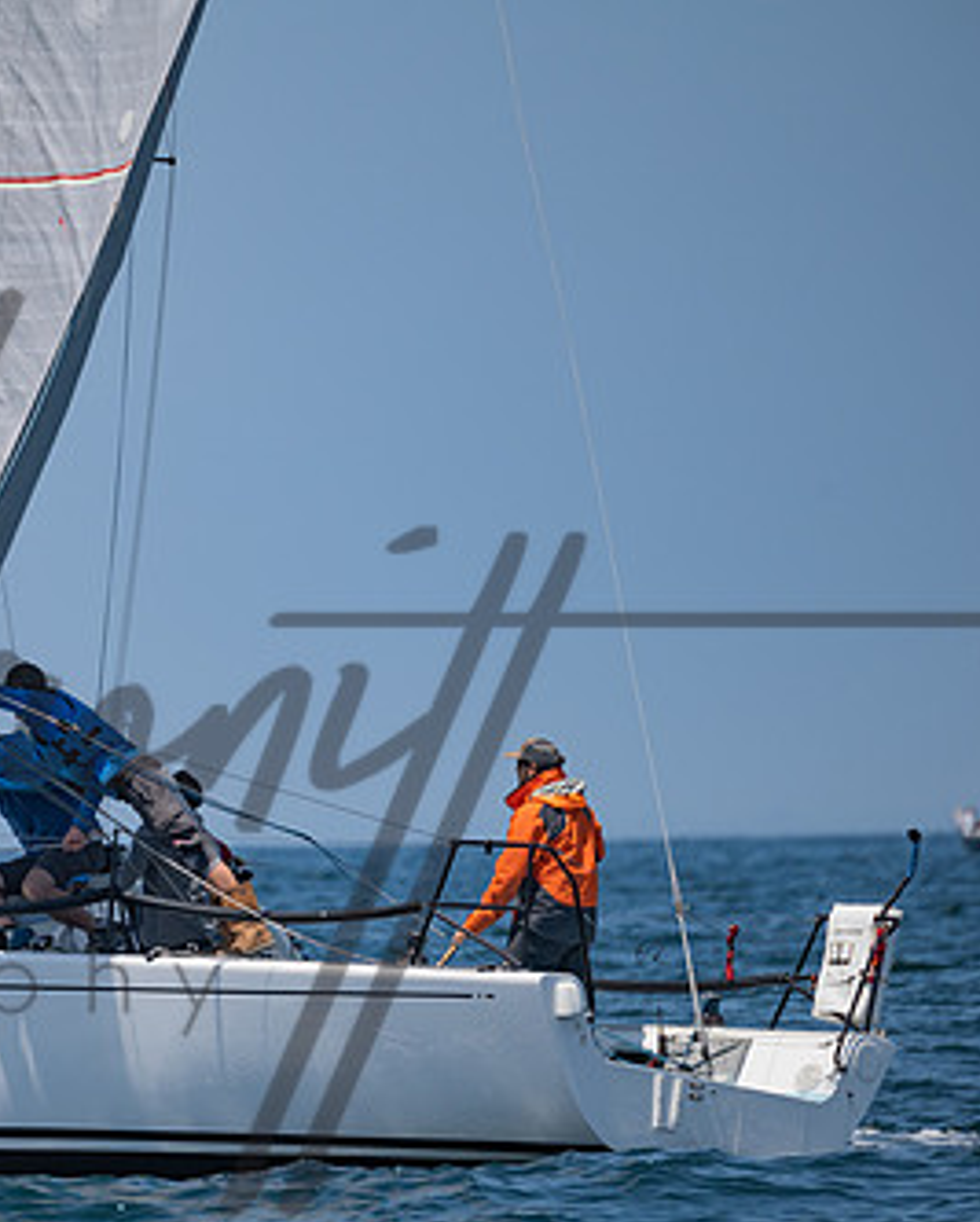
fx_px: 23063
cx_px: 59
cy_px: 706
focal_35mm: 637
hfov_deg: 2.4
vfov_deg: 3.0
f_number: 6.3
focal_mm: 390
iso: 250
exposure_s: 1/2000
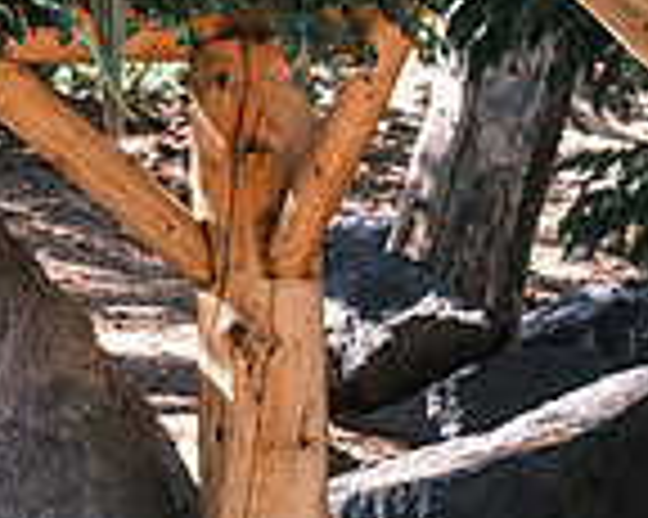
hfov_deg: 6.1
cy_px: 268
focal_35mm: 318
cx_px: -117
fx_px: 6095
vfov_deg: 4.9
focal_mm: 56.3
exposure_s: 1/150
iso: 125
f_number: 2.8
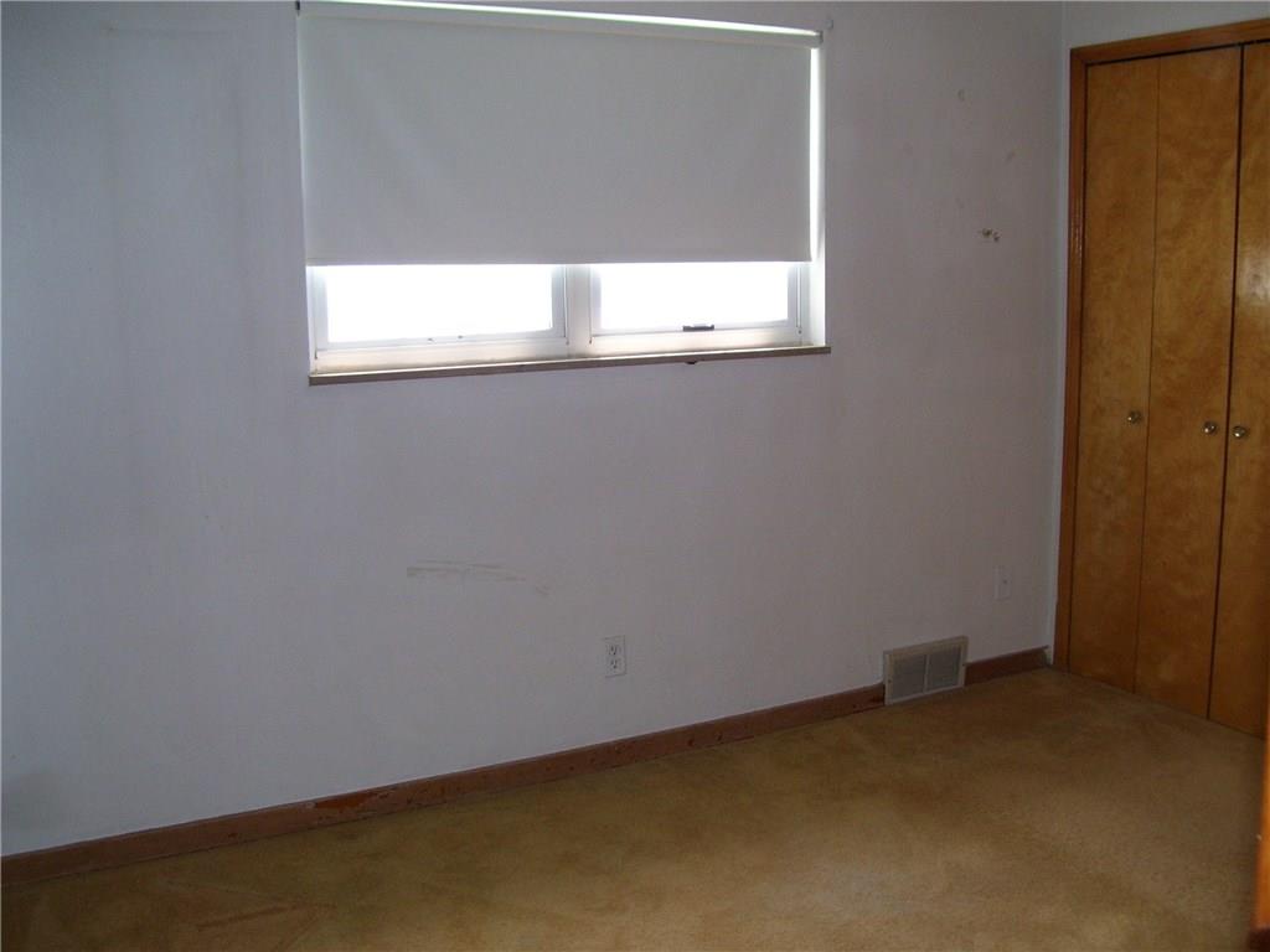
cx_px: 635
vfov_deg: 38.7
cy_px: 476
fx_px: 1357
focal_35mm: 37
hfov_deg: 50.1
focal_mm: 6
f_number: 2.7
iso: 125
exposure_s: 1/60
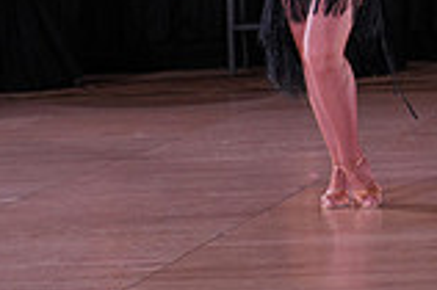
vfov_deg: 7.3
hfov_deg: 10.7
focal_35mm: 184
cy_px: -142
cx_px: 686
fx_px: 2231
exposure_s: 1/400
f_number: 4
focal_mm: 50
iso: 1250
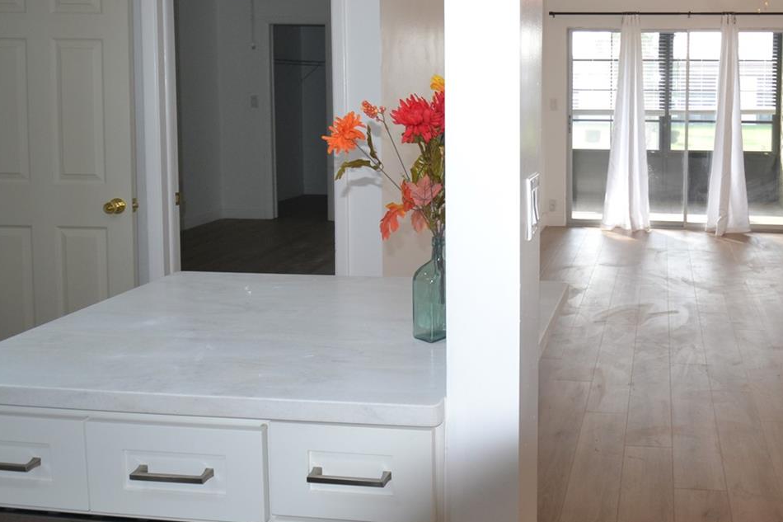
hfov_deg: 54.4
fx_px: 714
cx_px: 602
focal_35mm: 33
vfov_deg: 39.2
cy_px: 136
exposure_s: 1/125
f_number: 4
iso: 360
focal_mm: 13
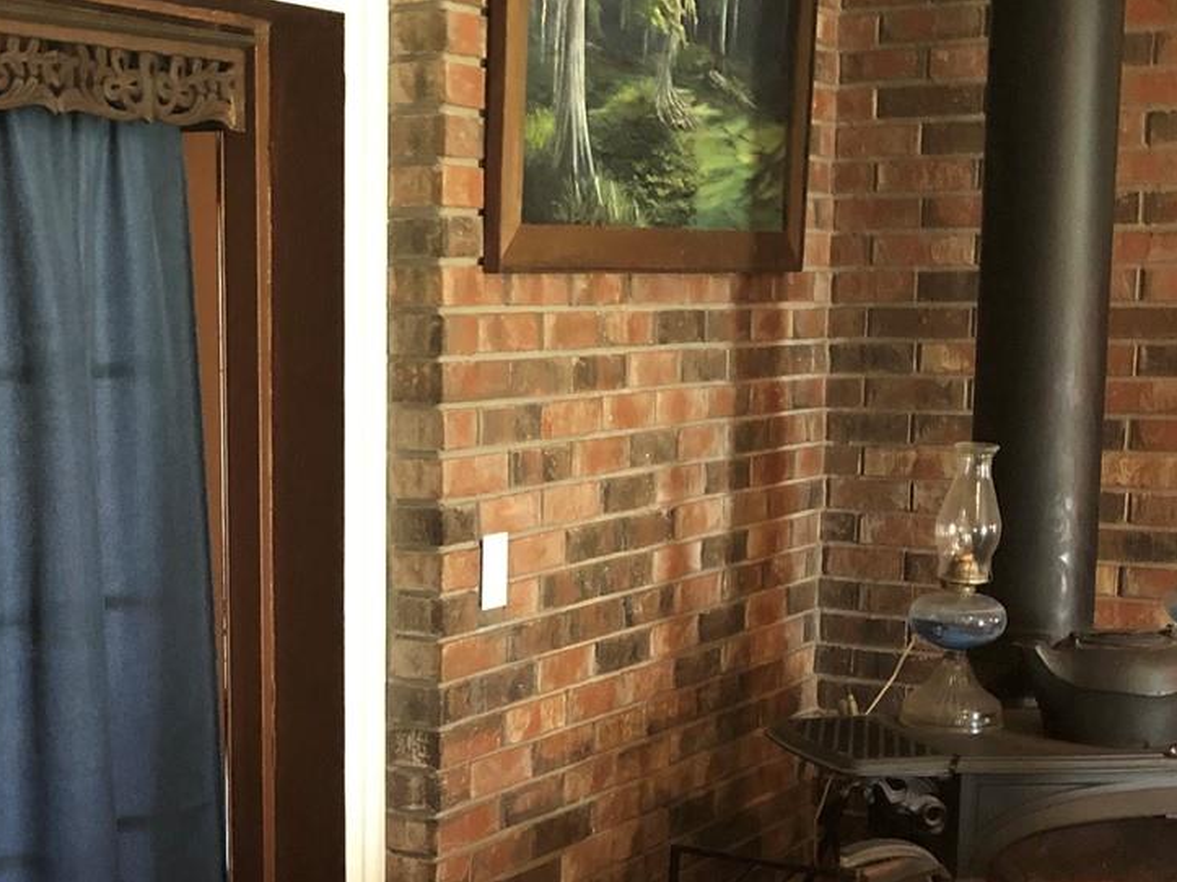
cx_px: 267
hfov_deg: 30.6
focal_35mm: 62
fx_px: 2108
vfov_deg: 23.5
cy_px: 636
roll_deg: +1.1
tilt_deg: -9.3
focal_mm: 3.99
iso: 100
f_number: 1.8
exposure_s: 1/4
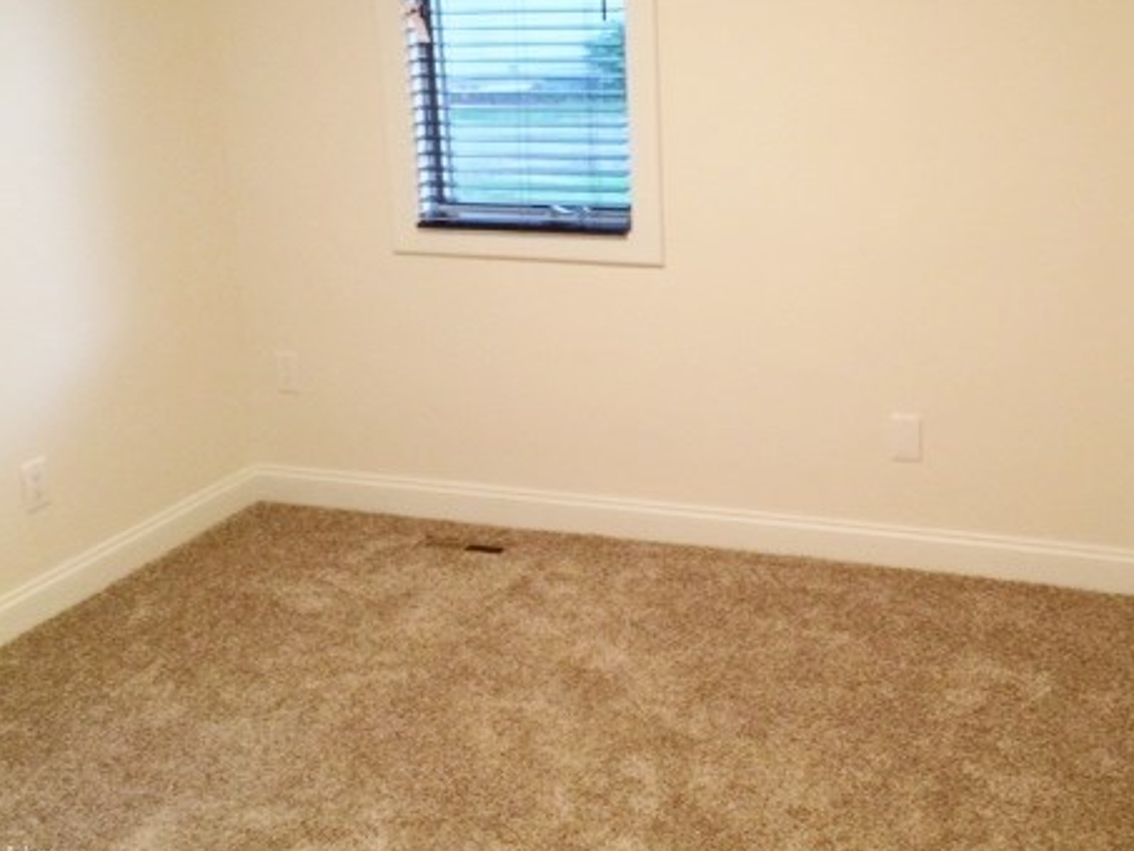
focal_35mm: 41
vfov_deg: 34.8
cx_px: 718
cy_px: 285
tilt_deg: -12.7
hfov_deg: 45.3
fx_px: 1343
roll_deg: +0.1
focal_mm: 4.15
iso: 250
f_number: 2.2
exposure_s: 1/30
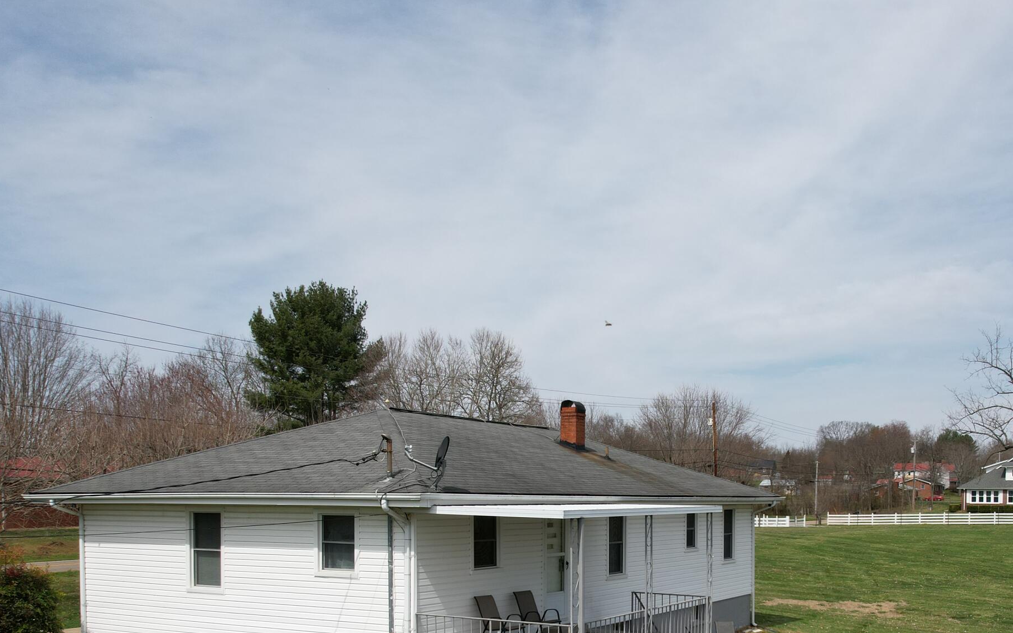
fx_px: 1021
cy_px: 530
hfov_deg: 52.2
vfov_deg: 33.2
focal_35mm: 37
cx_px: 628
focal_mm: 8.38
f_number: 2.8
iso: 110
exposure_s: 1/2500
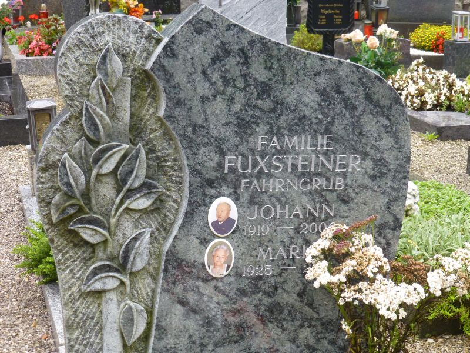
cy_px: 176
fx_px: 896
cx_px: 235
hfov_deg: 29.4
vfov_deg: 22.3
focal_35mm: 66
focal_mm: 11.7
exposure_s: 1/125
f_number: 4.9
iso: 250
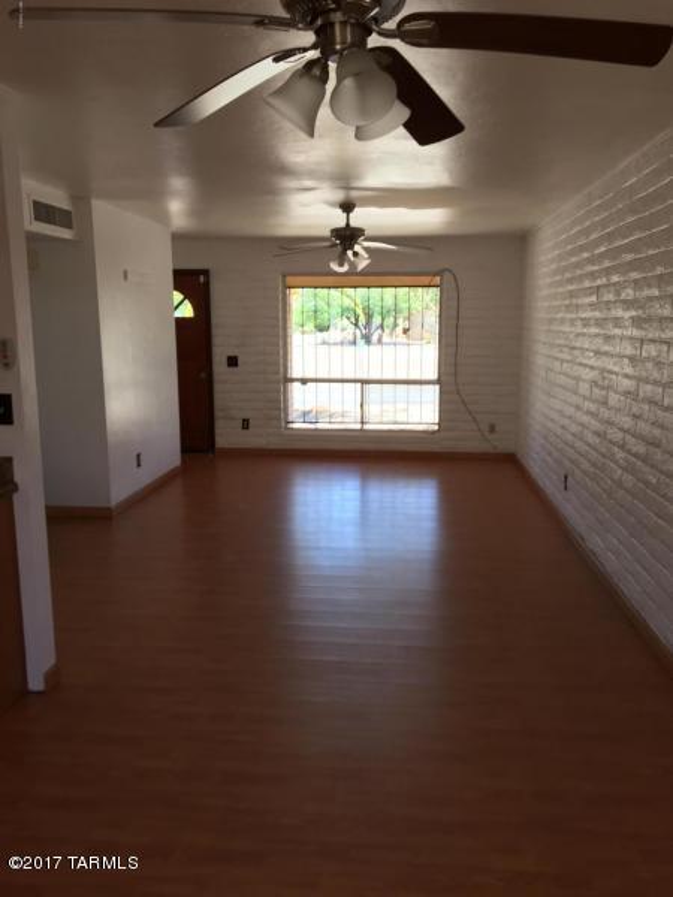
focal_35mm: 29
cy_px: 448
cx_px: 336
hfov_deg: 48.2
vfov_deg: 61.7
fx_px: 752
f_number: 2.2
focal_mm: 4.15
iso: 40
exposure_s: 1/120
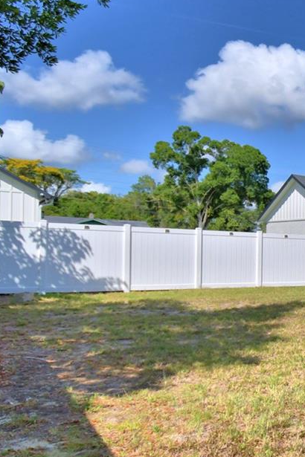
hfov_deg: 24.1
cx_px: 492
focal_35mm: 39
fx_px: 496
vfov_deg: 49.3
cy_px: 269
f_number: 4.5
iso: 100
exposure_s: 1/2000
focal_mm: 10
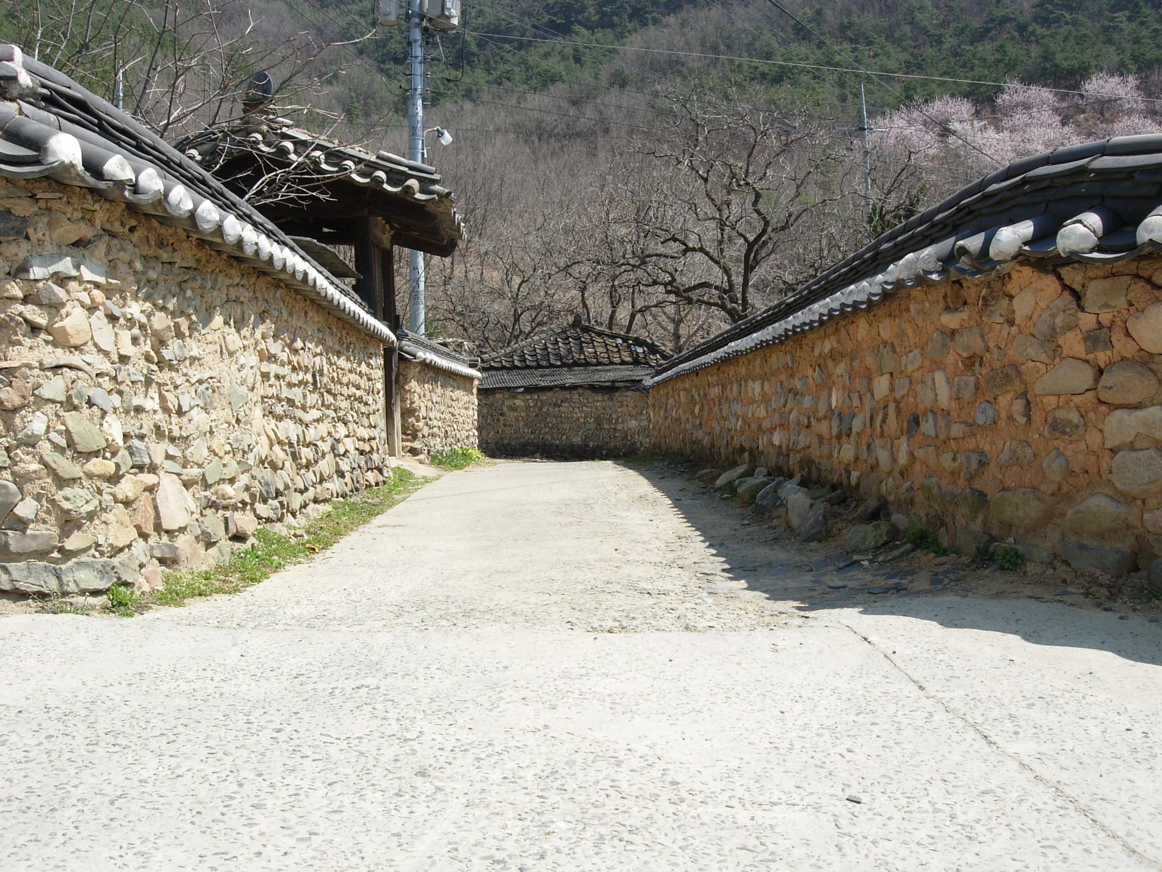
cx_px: 581
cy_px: 436
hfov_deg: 49.0
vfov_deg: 37.7
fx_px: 1276
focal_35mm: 38
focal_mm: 7.8
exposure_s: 1/470
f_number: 4.8
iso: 79
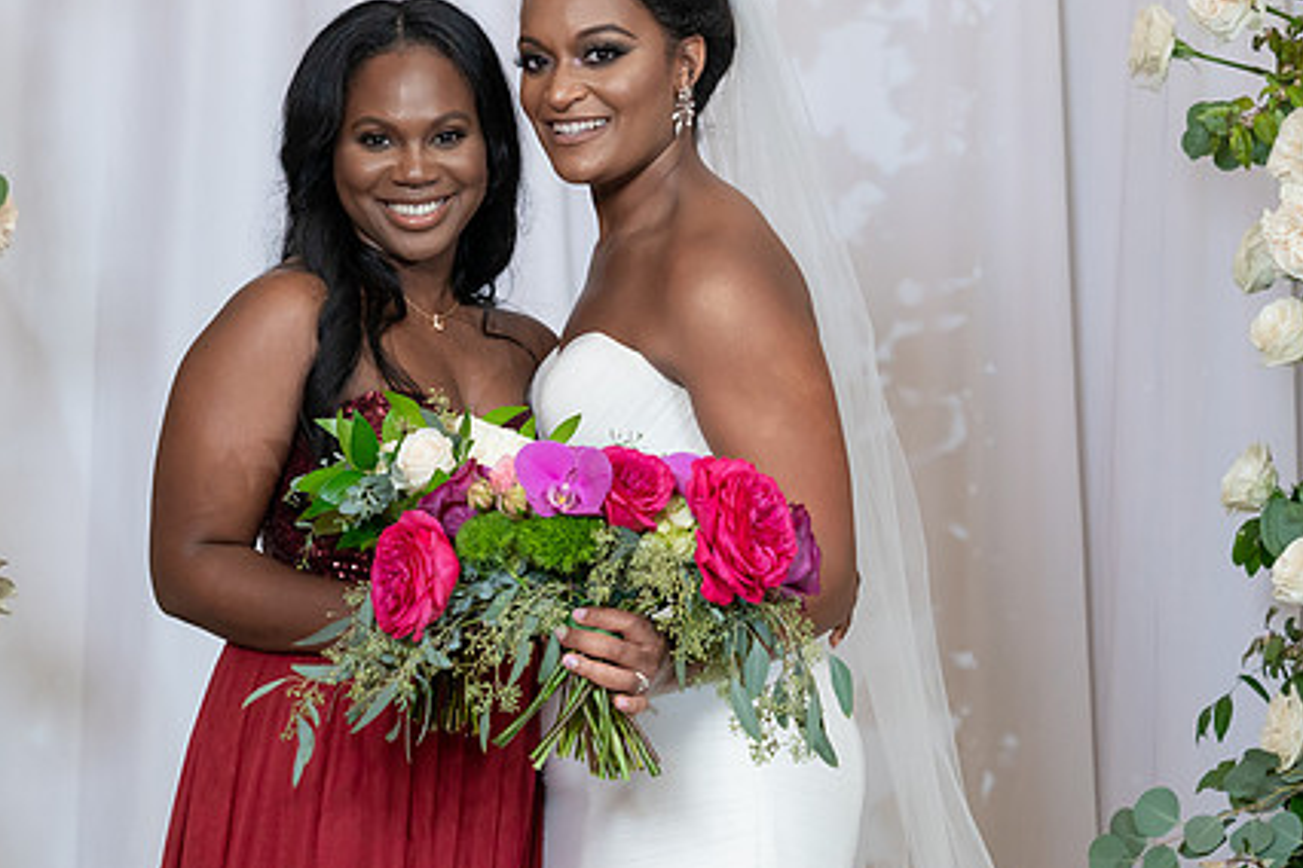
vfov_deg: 14.2
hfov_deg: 21.2
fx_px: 3474
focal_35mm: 96
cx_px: 552
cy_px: 248
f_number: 5.6
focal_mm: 64
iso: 2000
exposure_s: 1/200
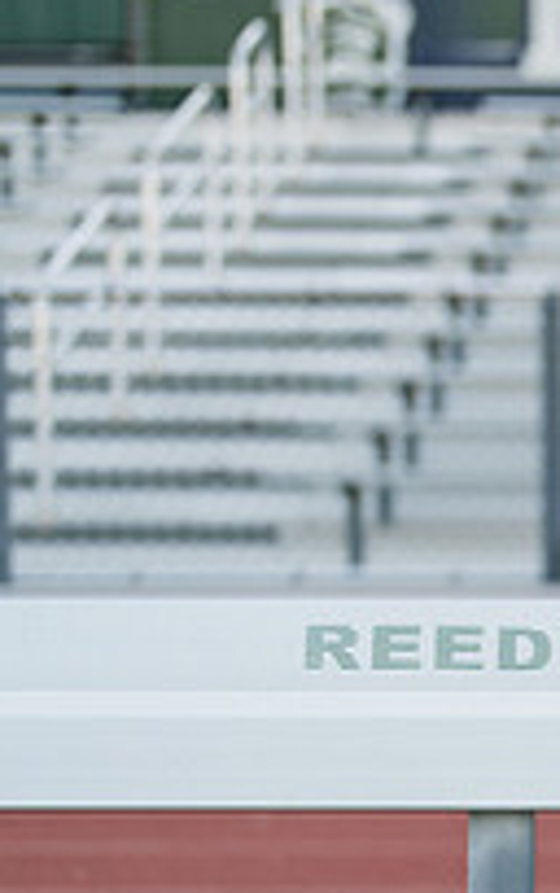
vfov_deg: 12.0
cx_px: 1259
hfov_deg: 7.2
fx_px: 4237
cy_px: 778
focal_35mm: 174
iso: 100
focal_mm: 50
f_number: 1.2
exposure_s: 1/800
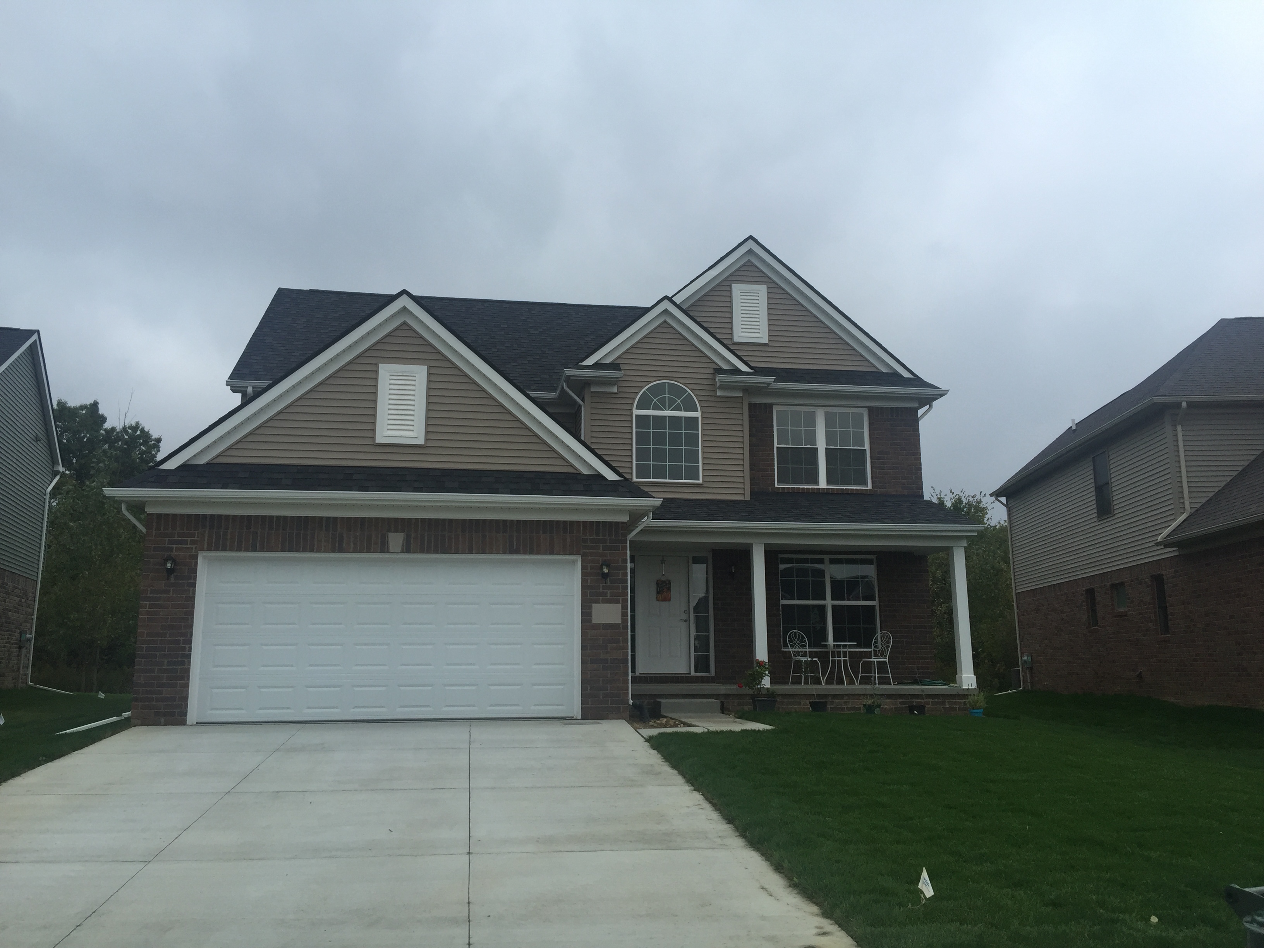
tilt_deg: +11.9
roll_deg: -1.1
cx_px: 632
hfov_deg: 61.7
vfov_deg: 48.2
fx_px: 1059
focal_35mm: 29
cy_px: 474
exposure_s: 1/573
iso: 32
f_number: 2.2
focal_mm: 4.15
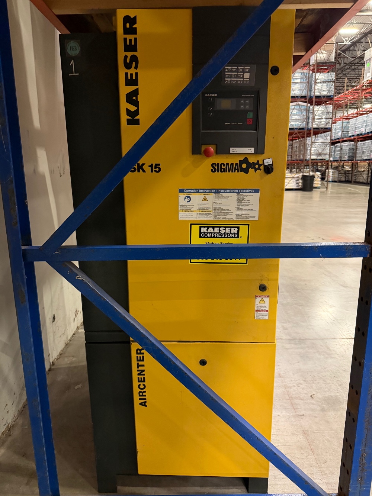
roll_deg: +1.4
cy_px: 248
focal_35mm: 24
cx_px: 186
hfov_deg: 56.8
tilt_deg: -13.1
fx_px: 344
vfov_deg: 71.6
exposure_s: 1/40
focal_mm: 6.76
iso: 1000
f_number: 1.78
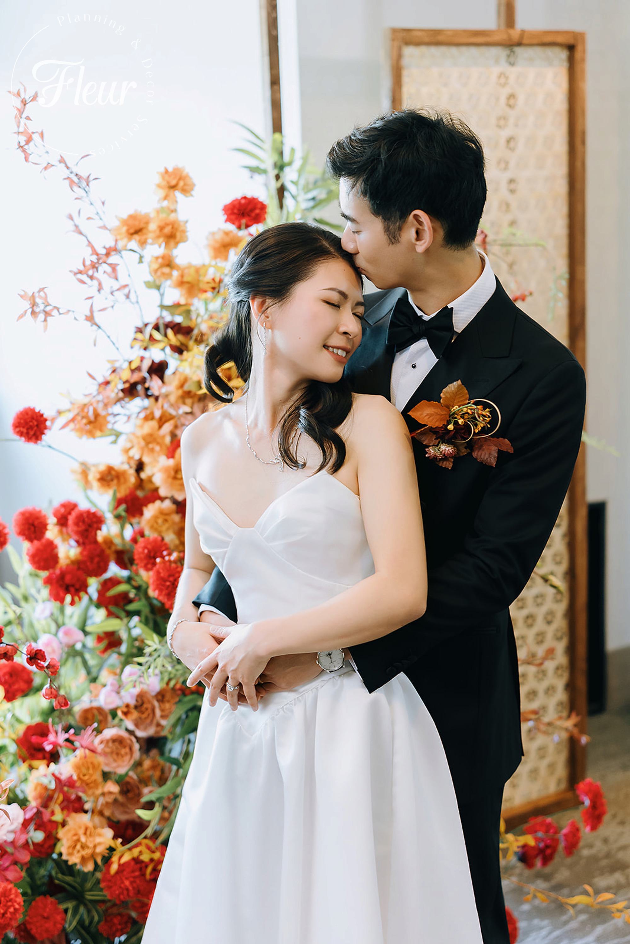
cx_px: 315
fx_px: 1312
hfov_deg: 27.0
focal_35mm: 50
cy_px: 472
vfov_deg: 39.6
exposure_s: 1/100
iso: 800
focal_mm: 50
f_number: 2
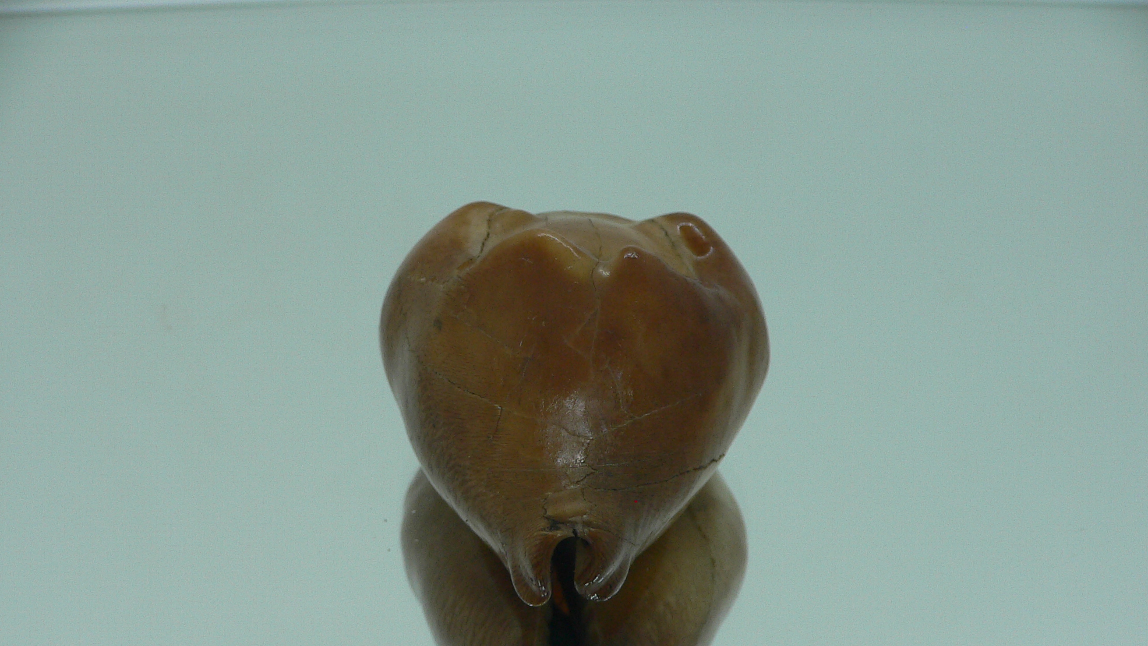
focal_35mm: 39
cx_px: 570
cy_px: 415
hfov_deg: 51.6
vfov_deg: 30.3
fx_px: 1187
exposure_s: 1/60
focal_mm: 4.6
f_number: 2.8
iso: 100
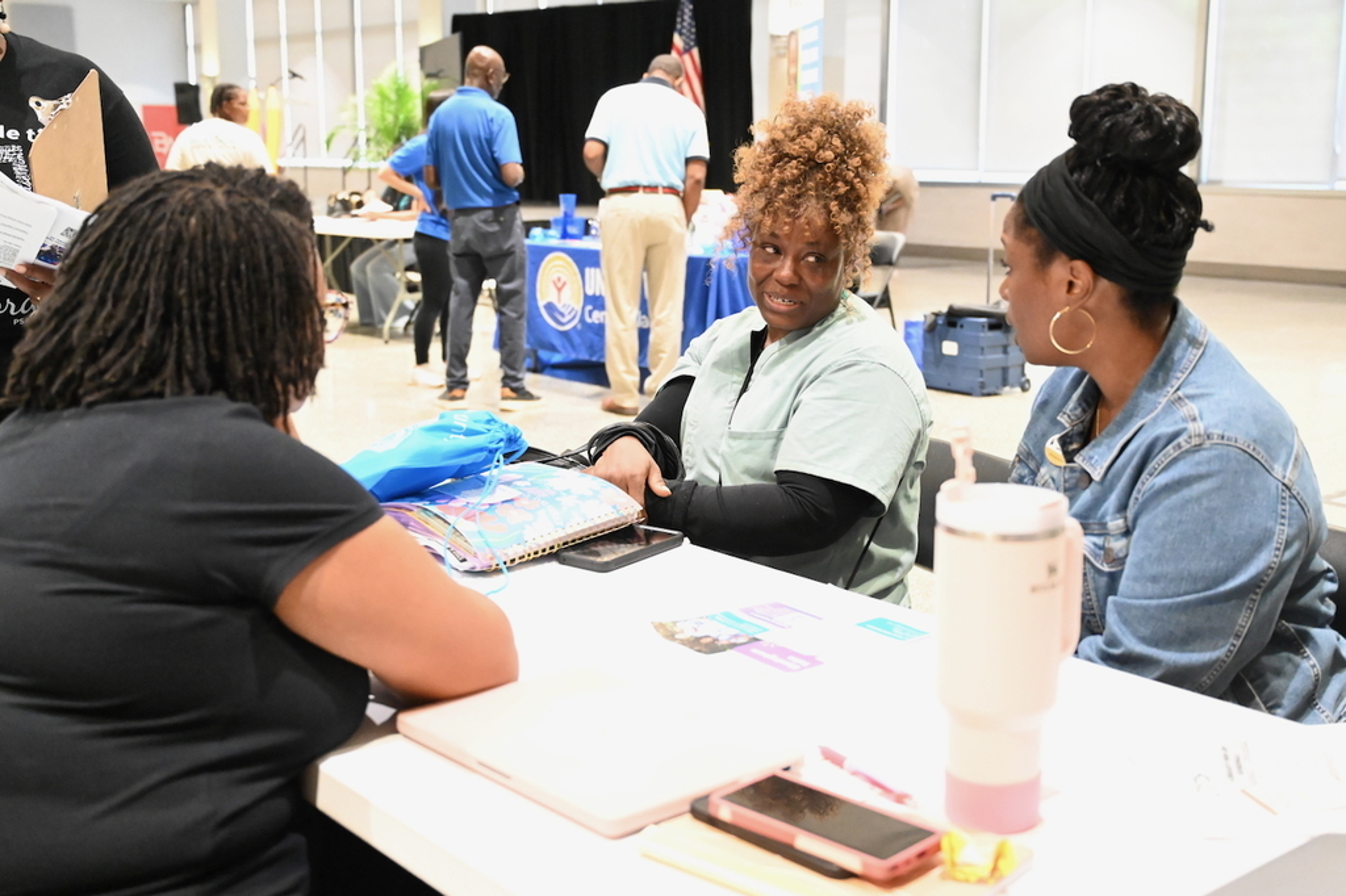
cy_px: 448
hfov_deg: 47.4
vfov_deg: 32.6
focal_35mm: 41
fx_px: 1532
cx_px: 673
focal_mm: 41
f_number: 4
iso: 14400
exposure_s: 1/200
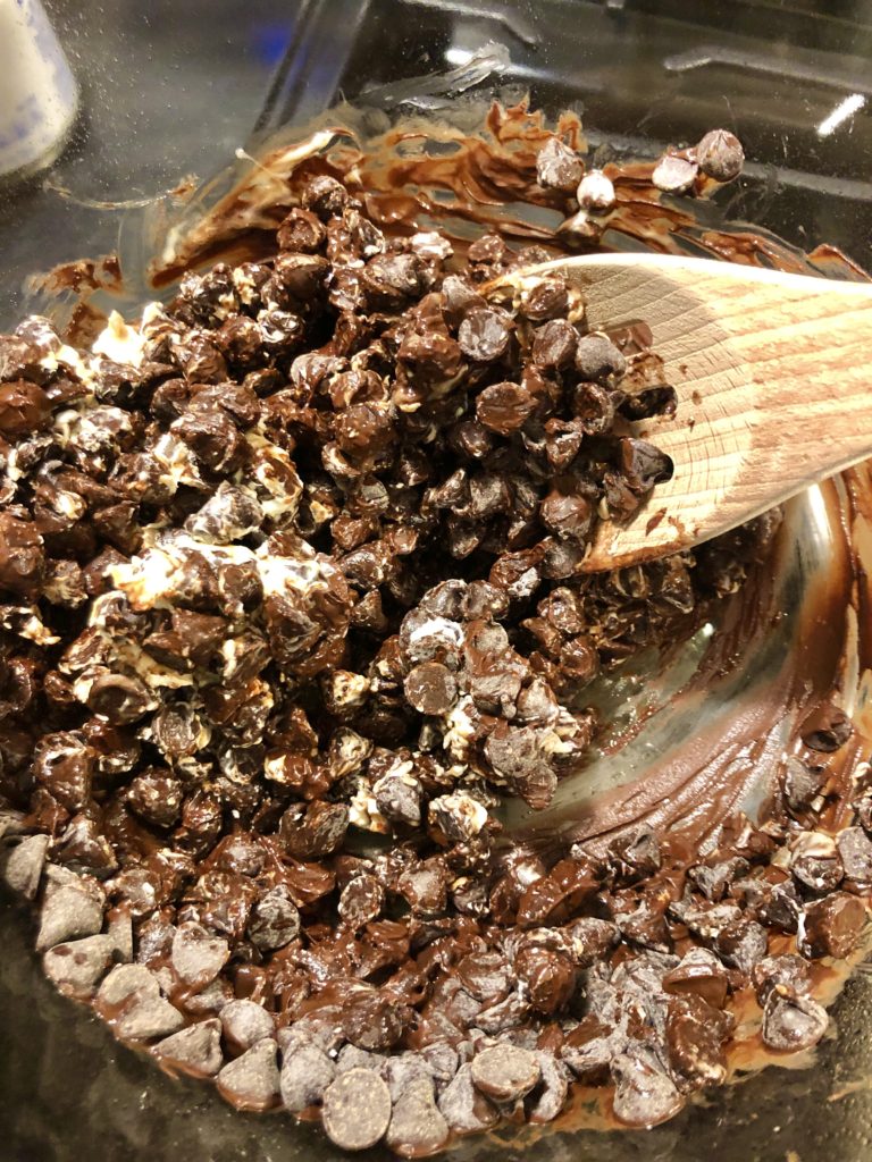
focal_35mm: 28
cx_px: 436
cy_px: 581
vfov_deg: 63.4
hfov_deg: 49.7
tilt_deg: -67.4
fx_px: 940
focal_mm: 3.99
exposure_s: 1/7
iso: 100
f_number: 1.8
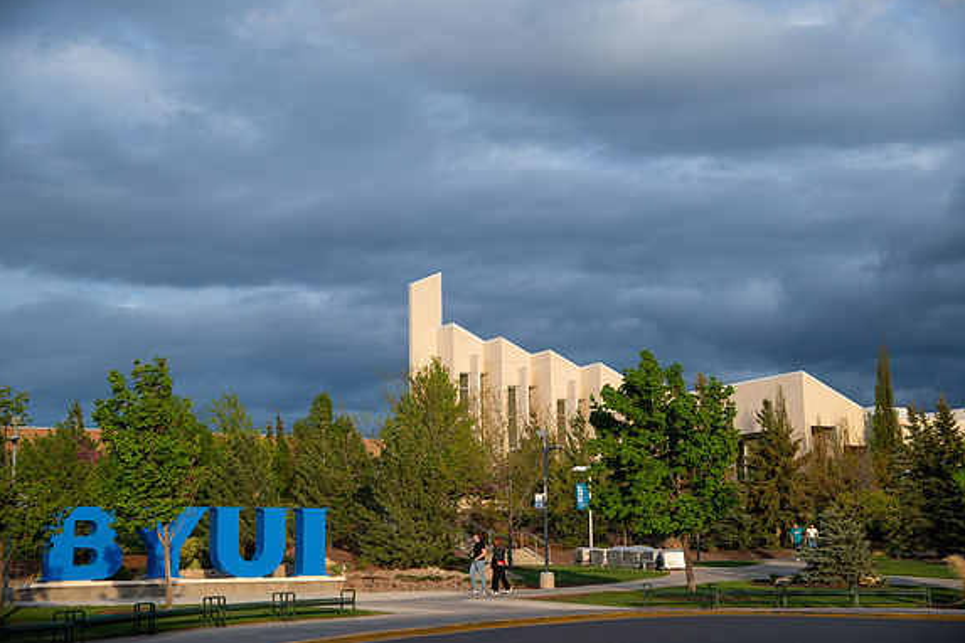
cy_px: 321
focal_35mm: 66
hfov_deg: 30.5
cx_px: 485
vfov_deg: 20.6
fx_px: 1769
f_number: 5
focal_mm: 65
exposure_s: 1/400
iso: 200
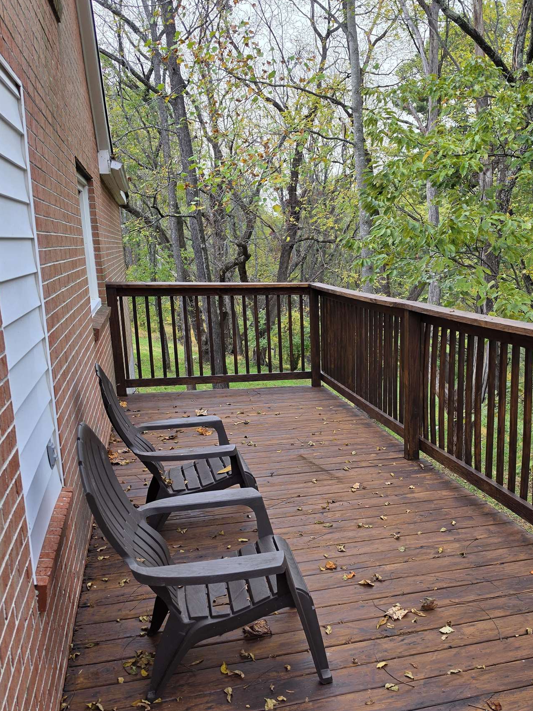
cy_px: 404
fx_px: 636
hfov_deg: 44.9
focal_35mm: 31
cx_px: 343
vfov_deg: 58.1
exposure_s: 1/180
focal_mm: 6.5
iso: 25
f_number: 1.4
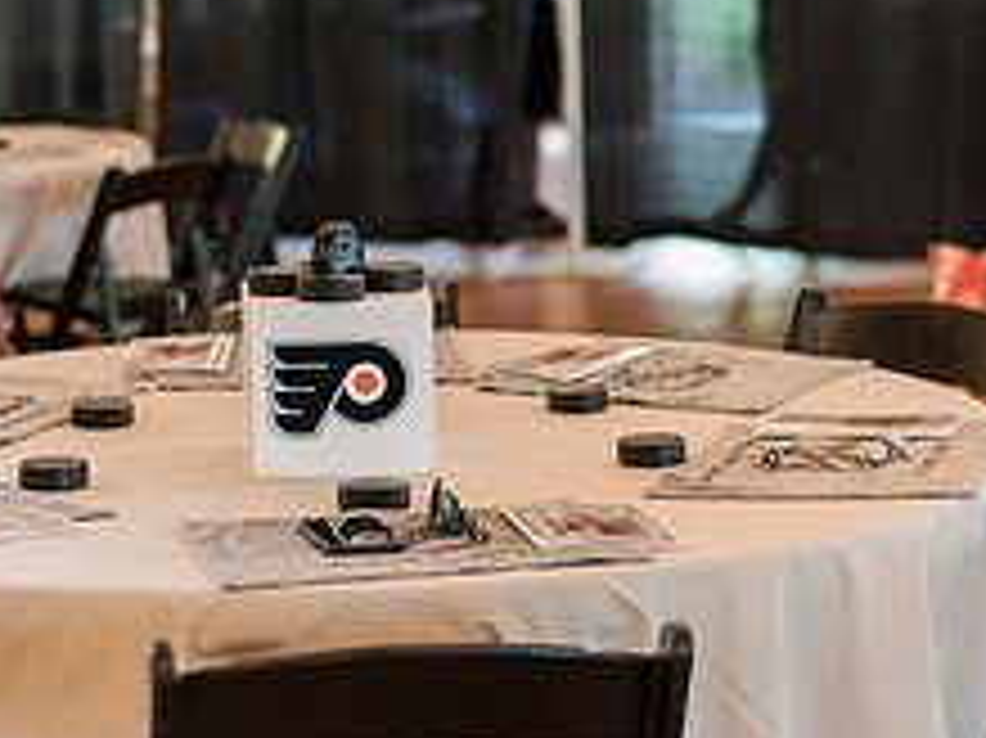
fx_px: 2818
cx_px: 414
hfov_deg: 19.8
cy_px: 220
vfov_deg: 14.9
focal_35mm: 99
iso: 2500
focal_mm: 50
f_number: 2.2
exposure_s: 1/100
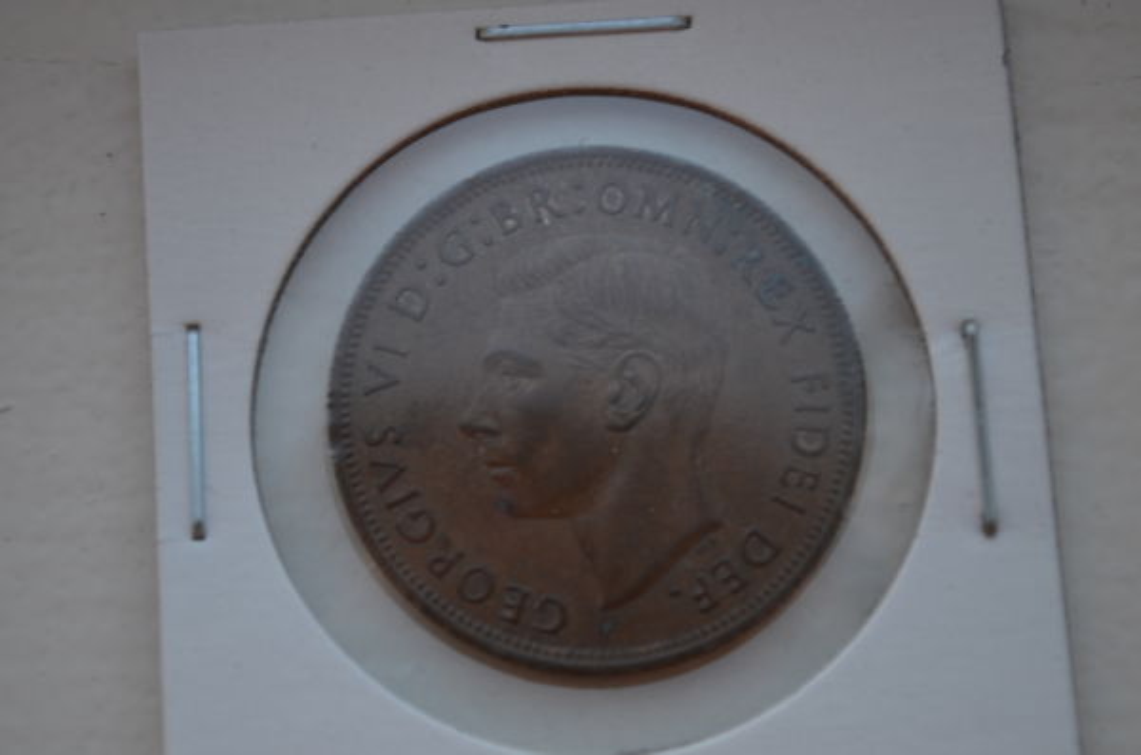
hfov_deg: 24.7
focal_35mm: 82
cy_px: 378
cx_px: 570
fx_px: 2609
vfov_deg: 16.5
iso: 100
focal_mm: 55
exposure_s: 1/60
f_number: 5.6
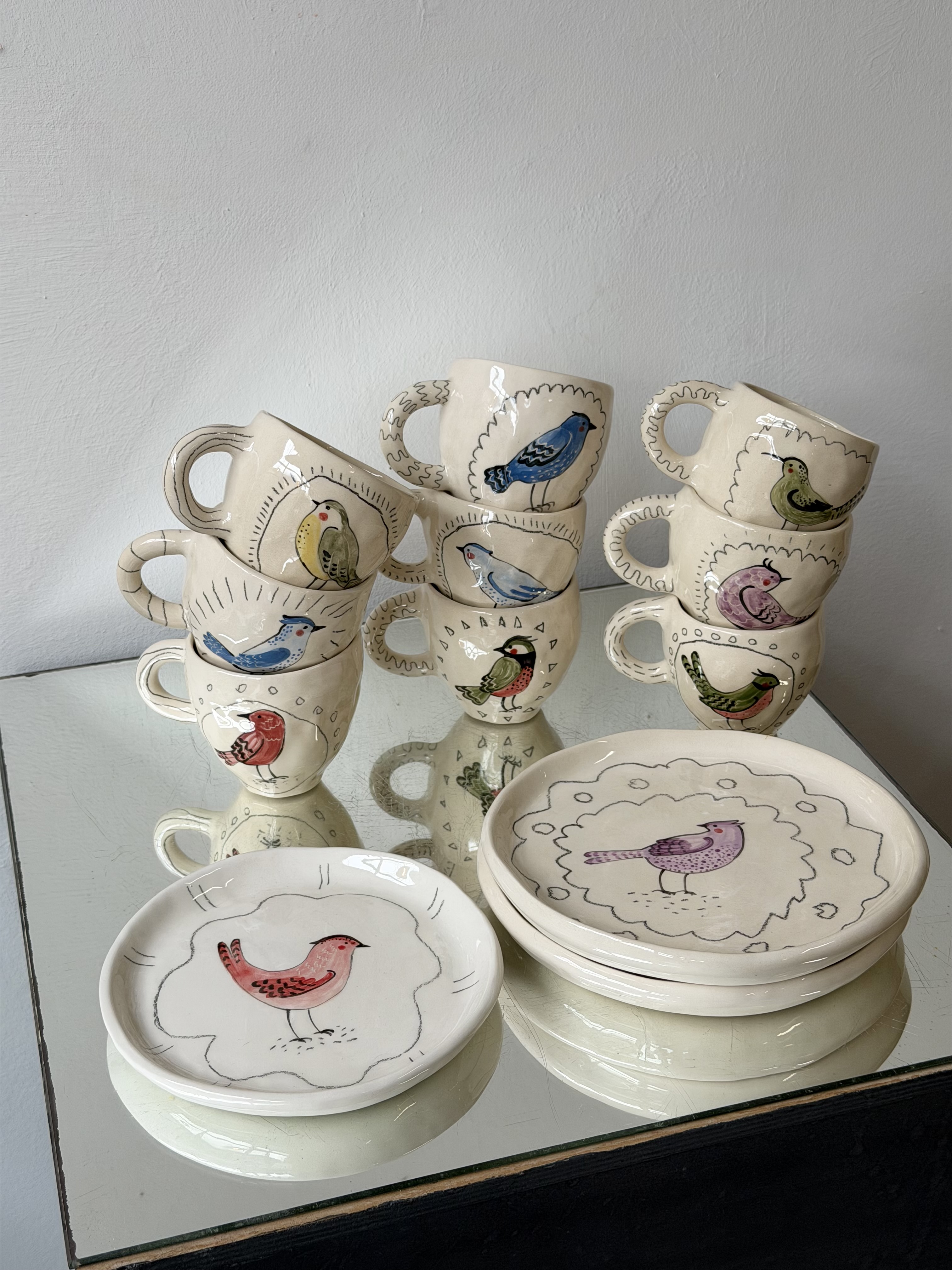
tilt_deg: -27.7
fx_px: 1760
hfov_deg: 30.3
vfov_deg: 39.7
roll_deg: +2.1
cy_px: 635
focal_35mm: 48
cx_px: 476
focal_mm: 6.76
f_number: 1.78
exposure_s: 1/425
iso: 64
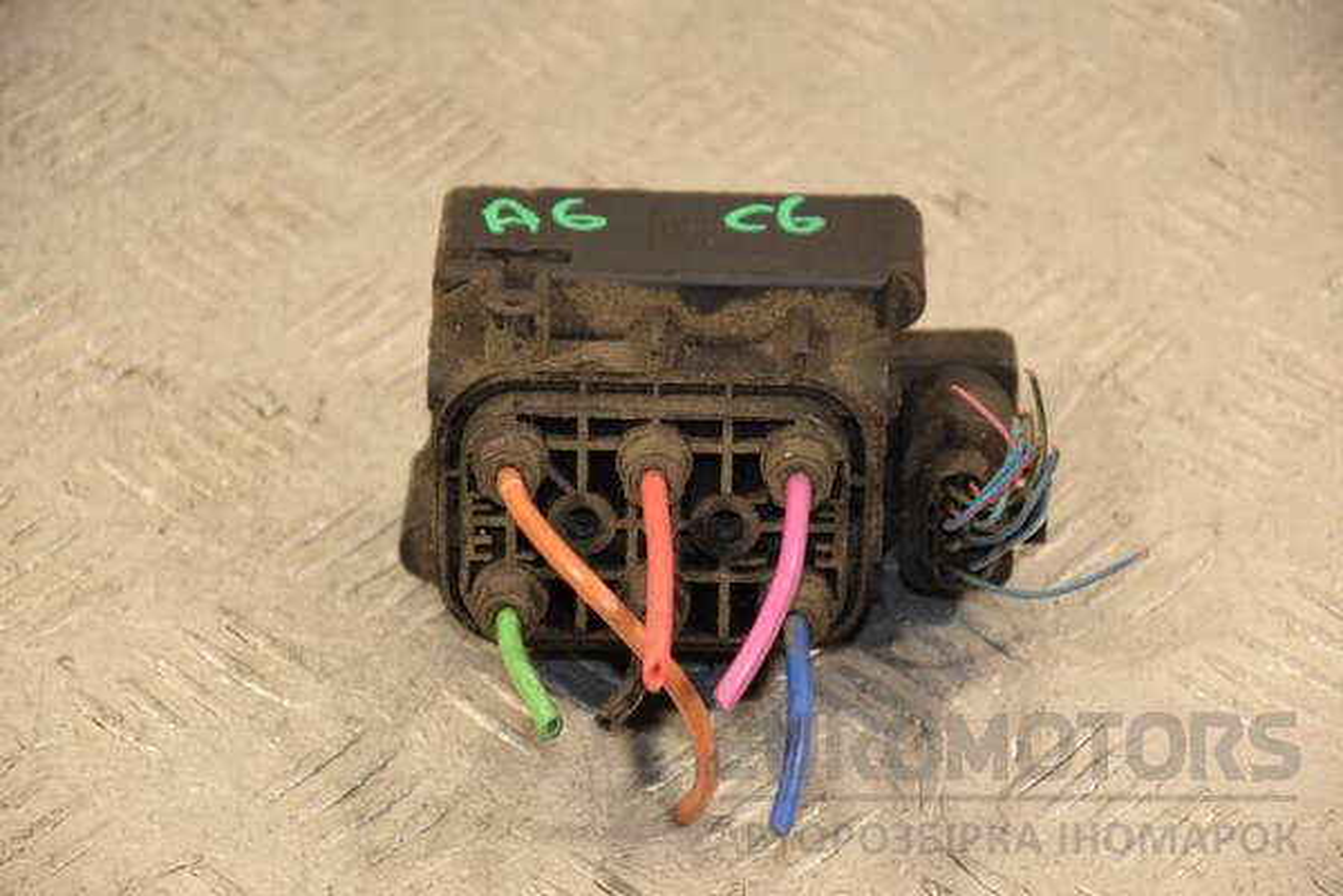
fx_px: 5875
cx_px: 672
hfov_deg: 13.0
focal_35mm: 158
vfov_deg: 8.7
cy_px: 448
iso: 800
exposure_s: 1/160
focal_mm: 105
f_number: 5.6
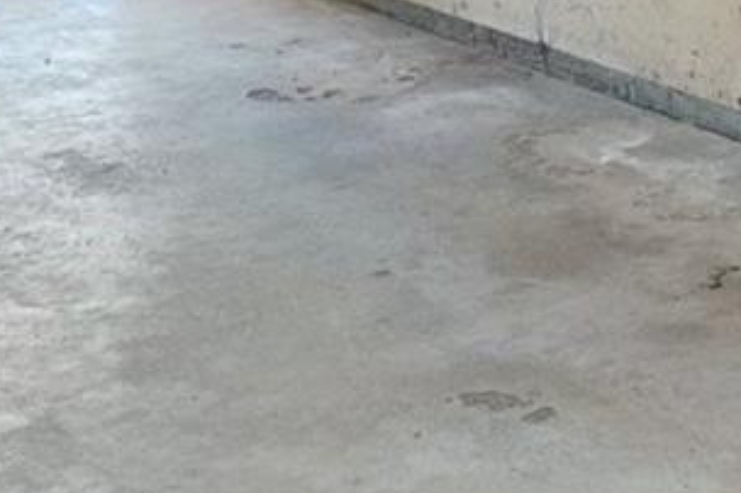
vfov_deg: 15.0
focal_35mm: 79
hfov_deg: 24.5
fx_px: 1624
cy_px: -398
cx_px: 746
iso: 400
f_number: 8
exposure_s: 1/2.5
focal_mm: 10
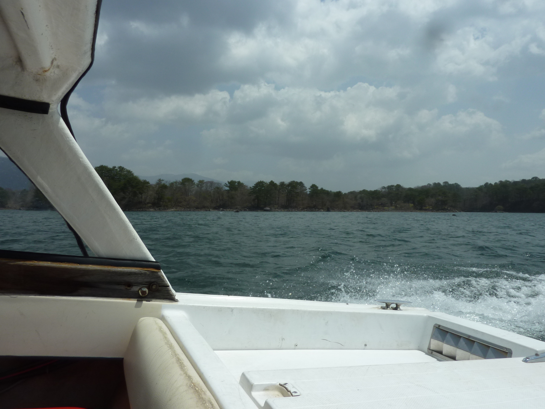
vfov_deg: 54.9
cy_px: 204
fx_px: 394
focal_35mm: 25
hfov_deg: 69.4
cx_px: 272
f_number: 5.6
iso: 80
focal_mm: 4.1
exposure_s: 1/800
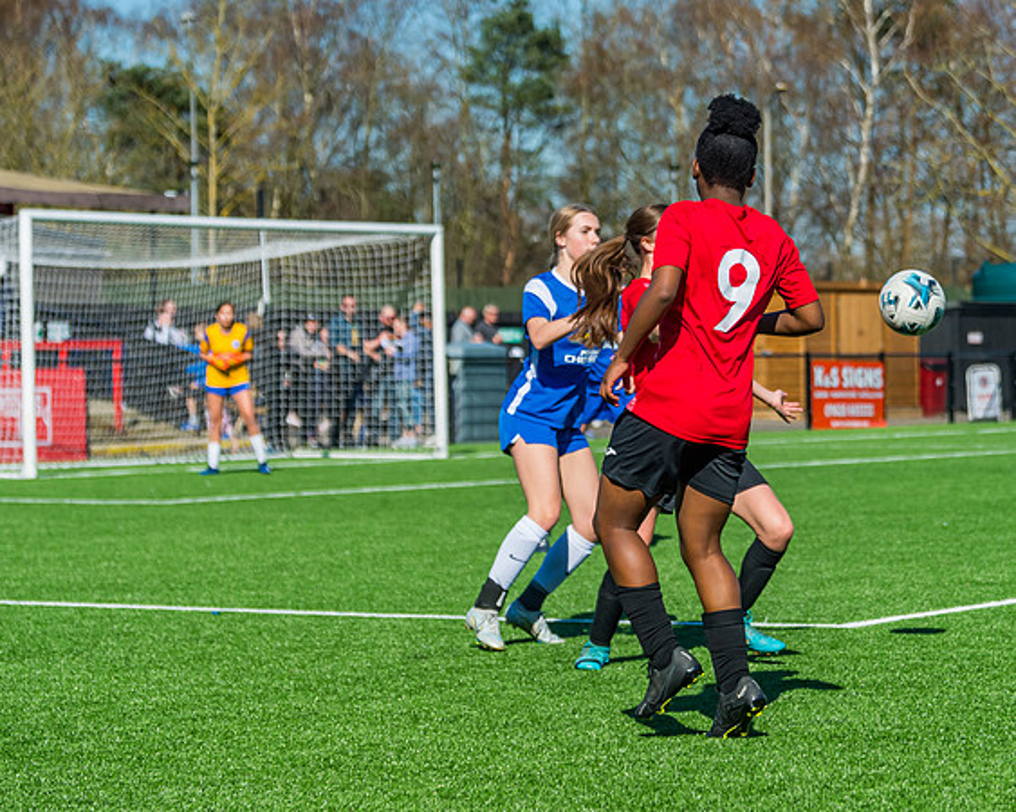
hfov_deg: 15.0
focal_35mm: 128
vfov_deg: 12.0
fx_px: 3858
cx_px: 603
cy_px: 394
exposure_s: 1/3200
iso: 400
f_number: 5
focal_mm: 105
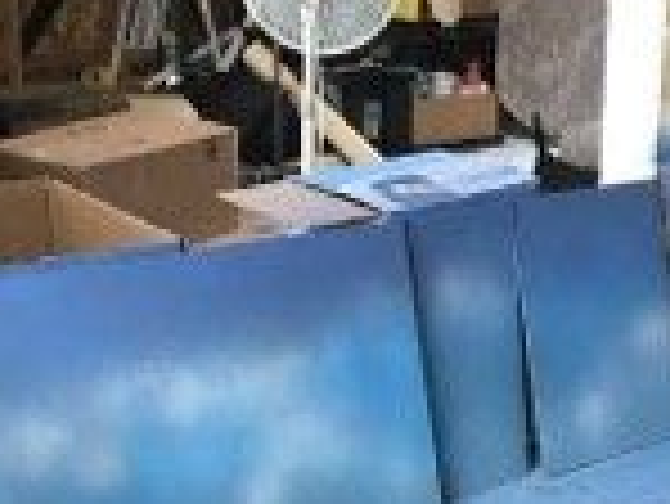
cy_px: 328
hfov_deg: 20.8
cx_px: 715
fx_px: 1743
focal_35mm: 90
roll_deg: -3.5
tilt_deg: -17.5
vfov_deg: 16.4
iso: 64
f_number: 1.8
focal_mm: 4
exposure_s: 1/15
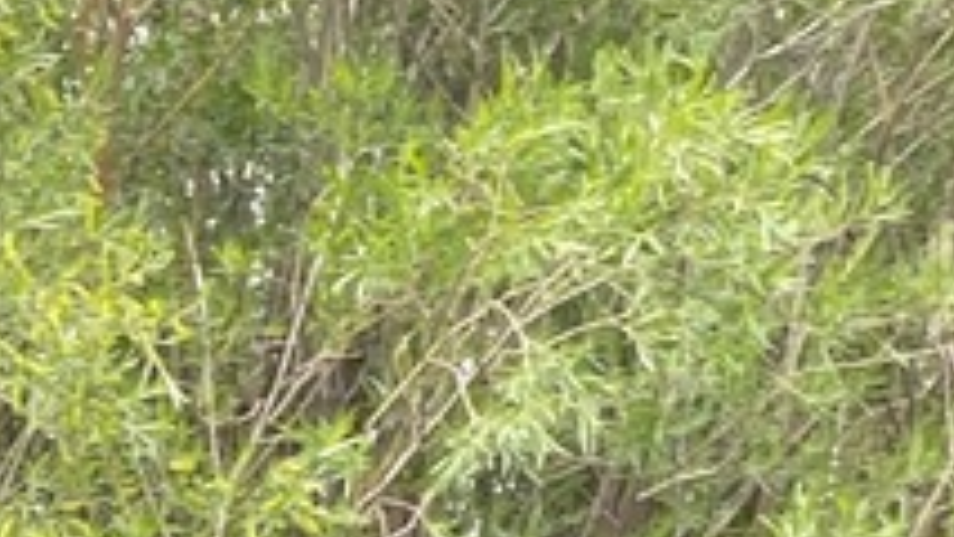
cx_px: -94
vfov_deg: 7.1
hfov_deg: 15.4
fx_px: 3442
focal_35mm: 136
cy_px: 2014
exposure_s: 1/317
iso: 32
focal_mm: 4.25
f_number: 1.8
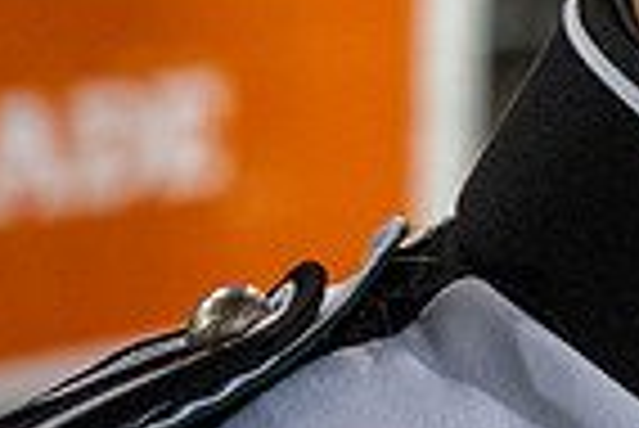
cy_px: -336
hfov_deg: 10.1
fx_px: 3340
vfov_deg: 7.1
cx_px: 1287
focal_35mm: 188
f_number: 4
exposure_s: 1/500
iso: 2000
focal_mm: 46
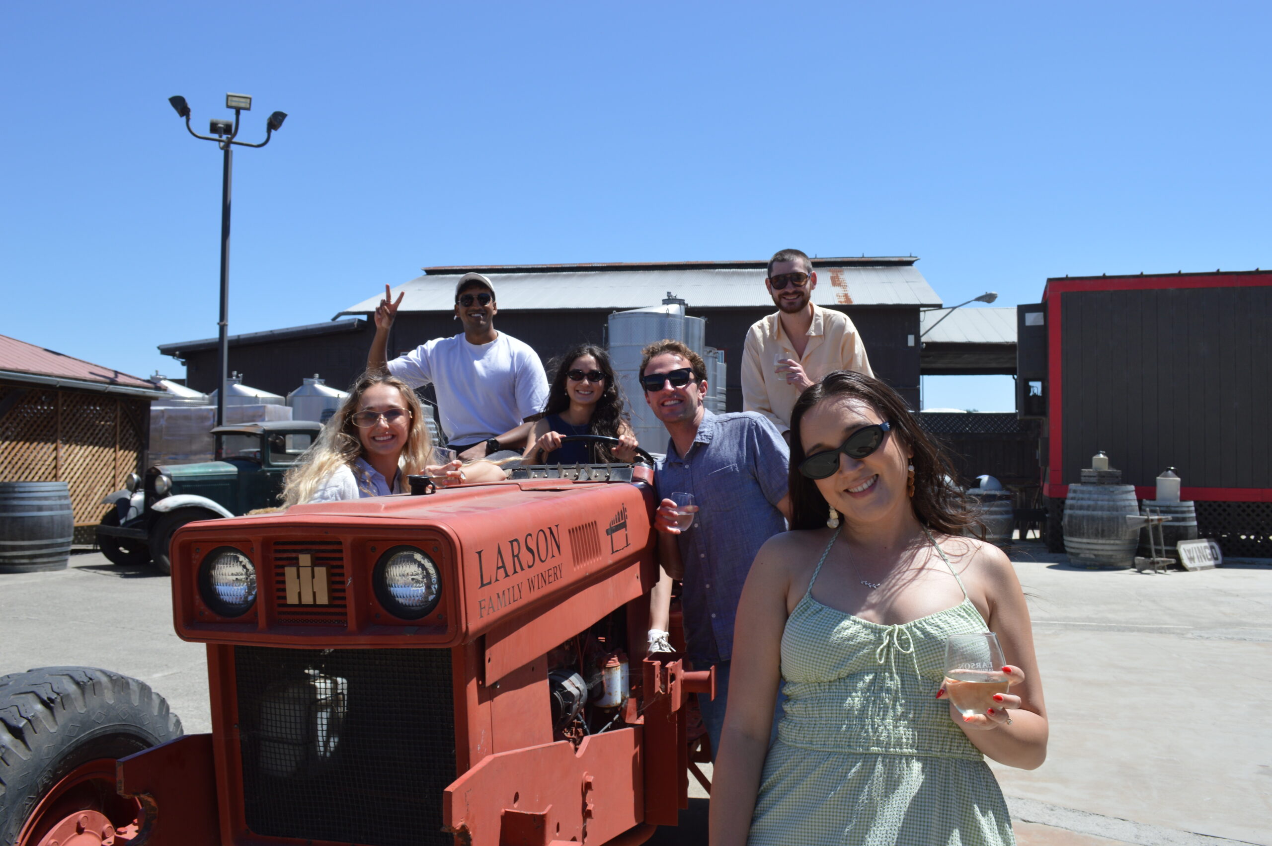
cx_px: 636
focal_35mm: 27
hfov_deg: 67.4
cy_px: 423
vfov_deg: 47.8
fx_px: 953
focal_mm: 18
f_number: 8
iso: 100
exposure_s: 1/250
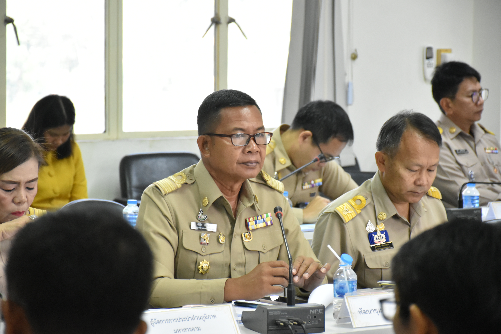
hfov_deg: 13.0
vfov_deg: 8.7
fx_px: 2192
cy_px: 167
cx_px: 250
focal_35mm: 158
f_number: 5.6
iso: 3200
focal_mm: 105
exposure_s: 1/80
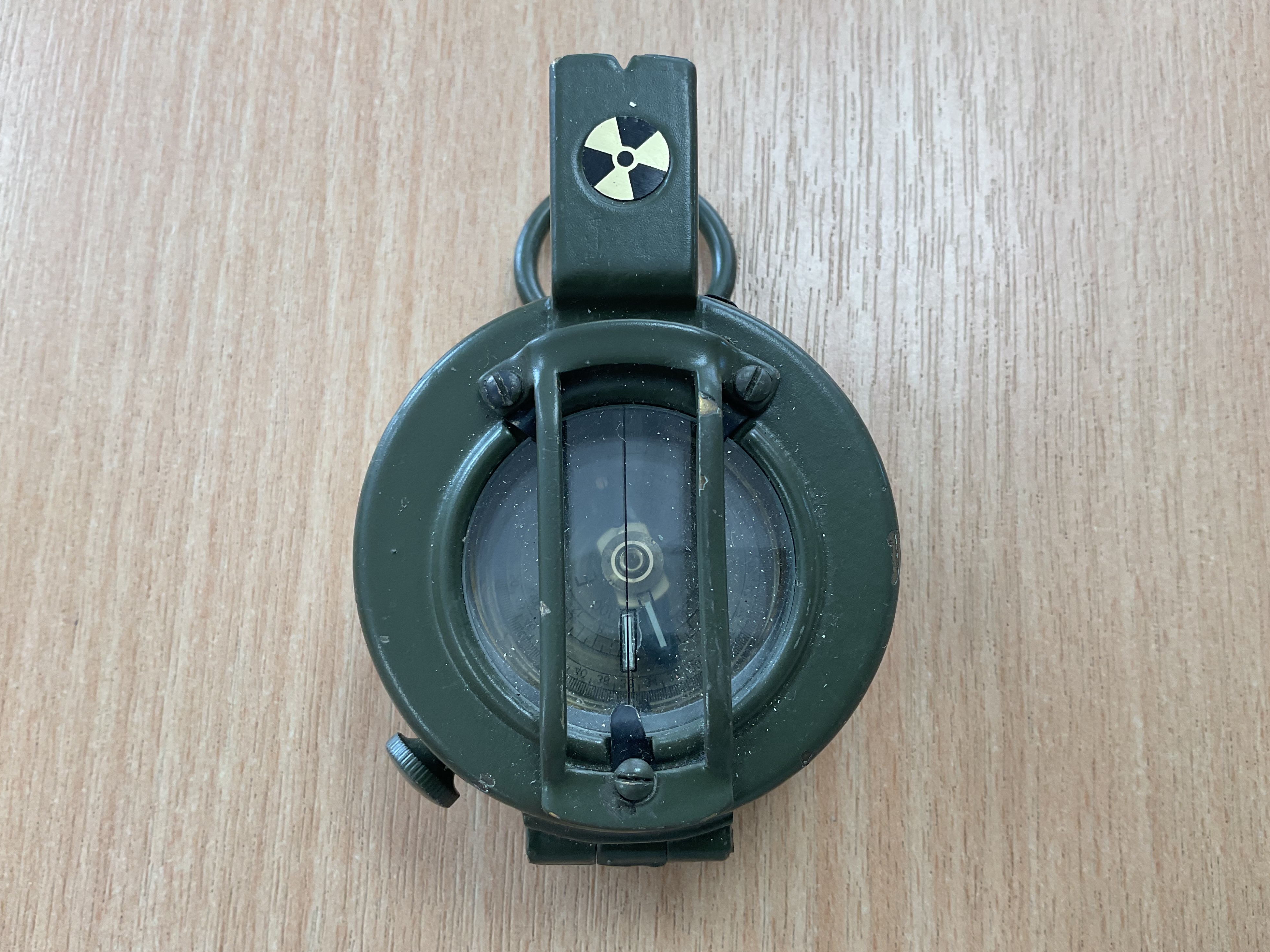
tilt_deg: -77.6
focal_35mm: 30
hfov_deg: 60.0
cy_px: 485
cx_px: 640
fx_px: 1101
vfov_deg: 46.8
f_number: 1.8
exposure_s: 1/120
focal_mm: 3
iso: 40
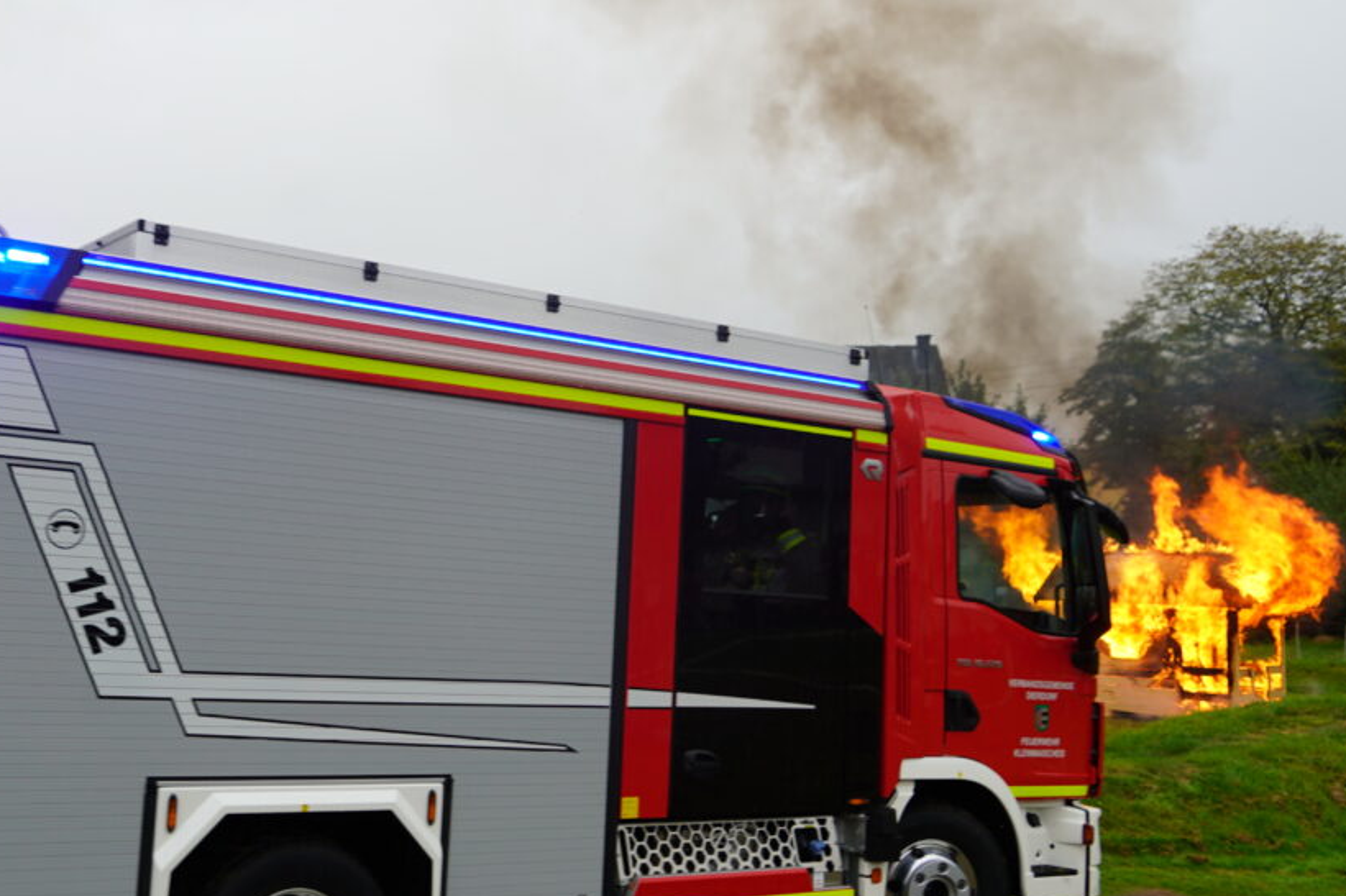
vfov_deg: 32.6
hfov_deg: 46.5
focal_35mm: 41
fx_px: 1532
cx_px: 419
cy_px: 409
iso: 100
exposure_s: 1/160
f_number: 5
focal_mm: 24
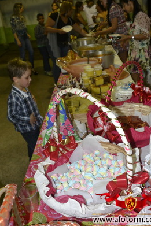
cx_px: 80
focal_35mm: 38
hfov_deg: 35.1
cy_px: 88
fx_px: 239
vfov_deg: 50.3
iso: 2000
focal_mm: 20
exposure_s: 1/60
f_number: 3.5
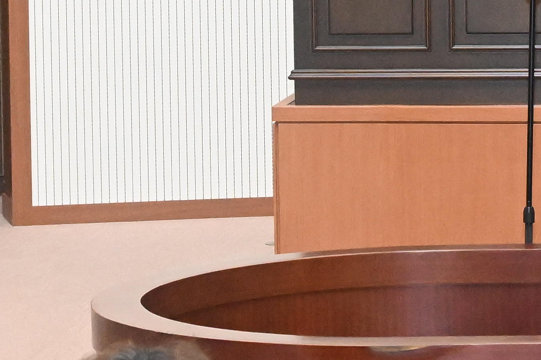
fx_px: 3681
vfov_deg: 5.6
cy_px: -22
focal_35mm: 245
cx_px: 827
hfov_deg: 8.2
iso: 5000
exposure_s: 1/250
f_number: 6.3
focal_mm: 41
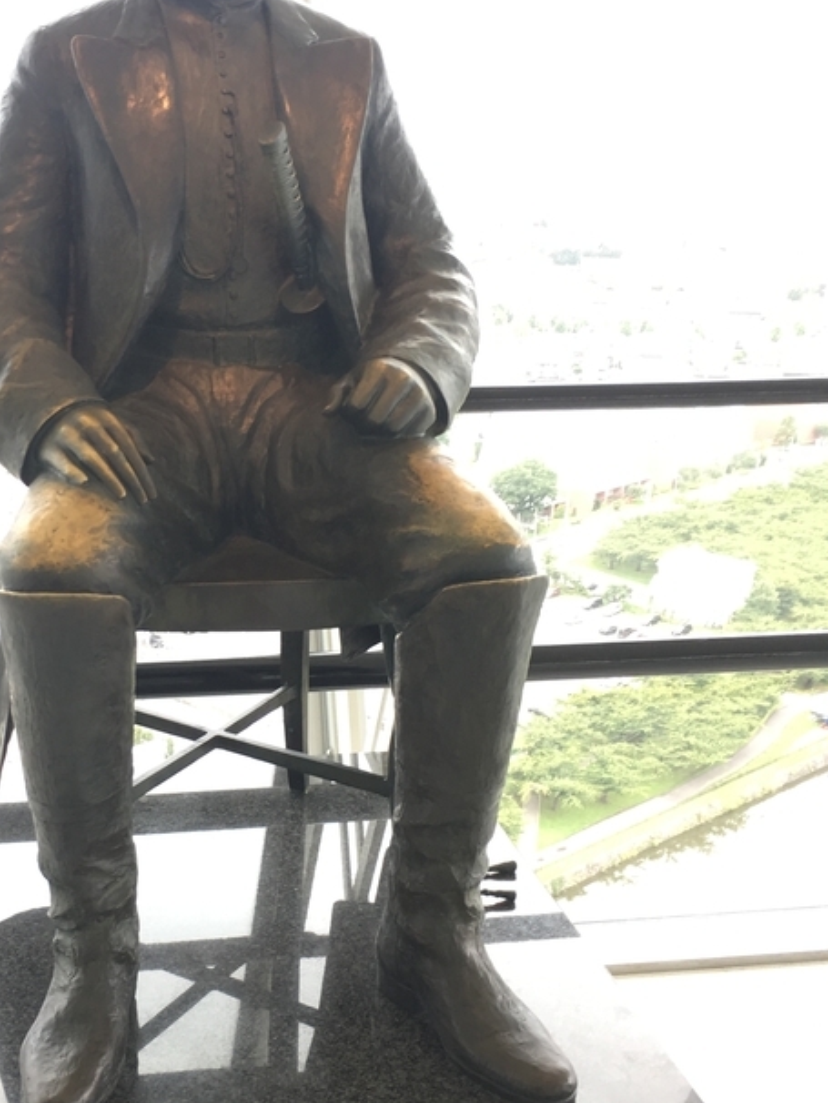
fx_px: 1562
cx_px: 211
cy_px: 581
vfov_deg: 38.9
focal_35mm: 49
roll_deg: -0.6
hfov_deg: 29.3
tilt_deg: -16.7
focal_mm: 4.15
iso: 32
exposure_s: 1/30
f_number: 2.2
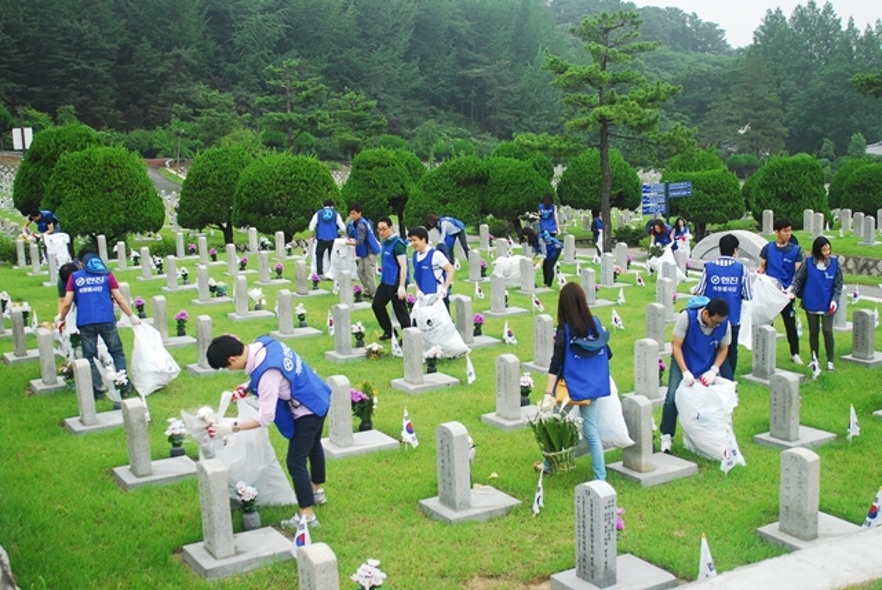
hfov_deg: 46.4
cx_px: 441
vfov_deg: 32.0
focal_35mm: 42
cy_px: 295
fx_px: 1030
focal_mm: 28
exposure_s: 1/125
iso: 100
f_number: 2.8
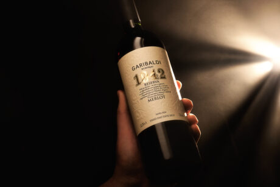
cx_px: 140
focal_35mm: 71
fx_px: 552
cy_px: 94
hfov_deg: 28.4
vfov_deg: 19.2
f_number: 4
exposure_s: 1/125
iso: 800
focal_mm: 47.6
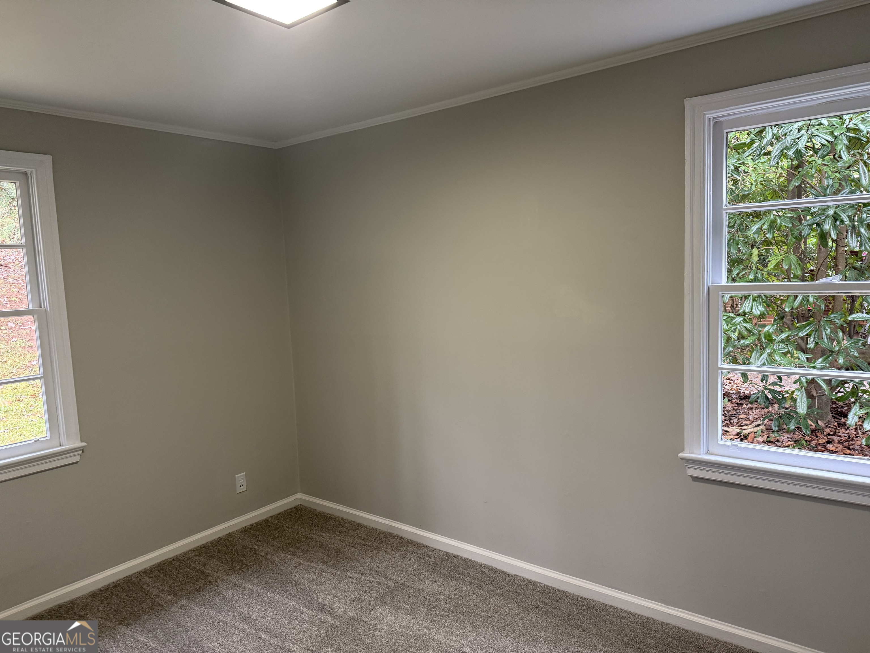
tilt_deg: -5.4
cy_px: 326
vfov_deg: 56.8
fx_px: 603
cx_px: 435
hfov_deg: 71.6
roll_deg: +2.3
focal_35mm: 24
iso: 250
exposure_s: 1/60
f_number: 1.78
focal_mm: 6.76
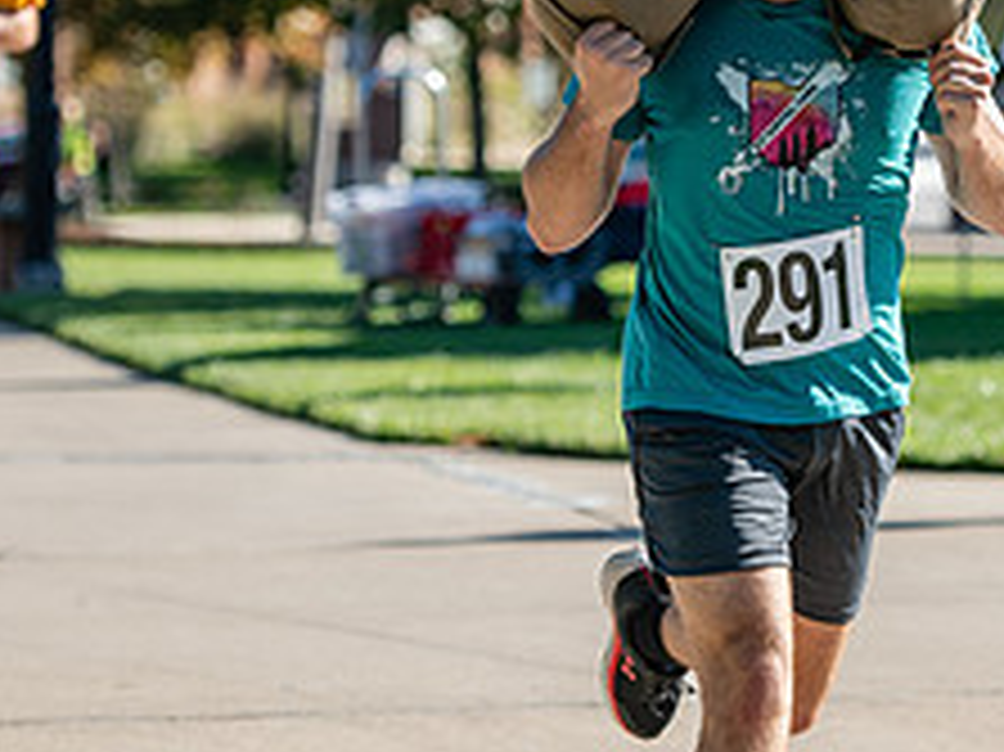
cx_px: 819
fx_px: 7392
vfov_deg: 5.8
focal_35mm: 255
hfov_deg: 7.8
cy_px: 218
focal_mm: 102
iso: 125
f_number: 3.2
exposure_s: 1/1000
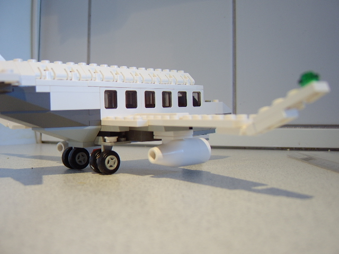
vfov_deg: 45.4
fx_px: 304
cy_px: 127
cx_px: 170
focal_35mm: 31
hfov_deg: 58.4
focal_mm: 8.13
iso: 100
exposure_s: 1/19
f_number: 2.7
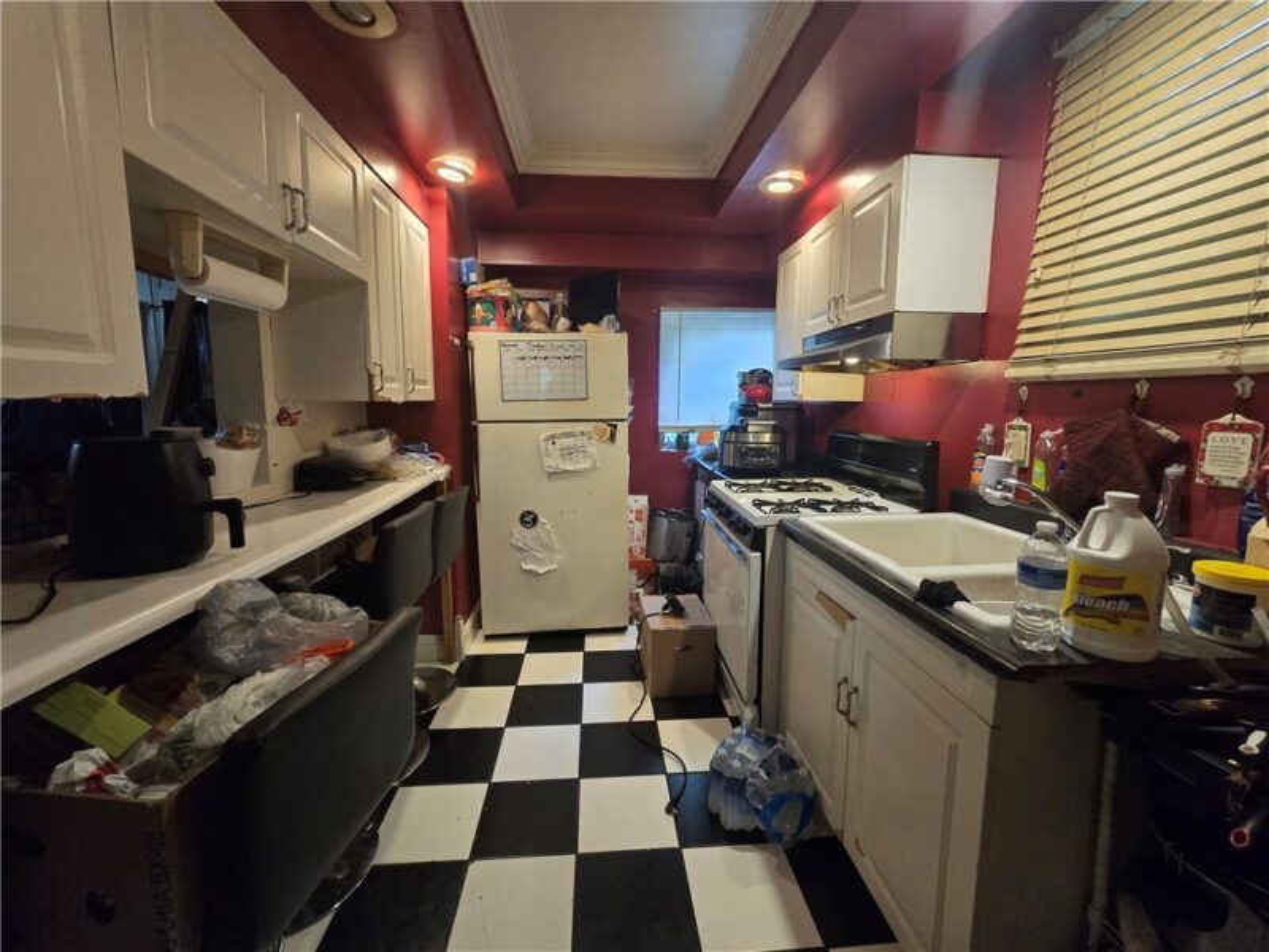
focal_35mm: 13
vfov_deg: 89.9
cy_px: 476
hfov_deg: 106.2
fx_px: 477
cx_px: 634
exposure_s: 1/60
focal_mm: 2.2
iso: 640
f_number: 2.2
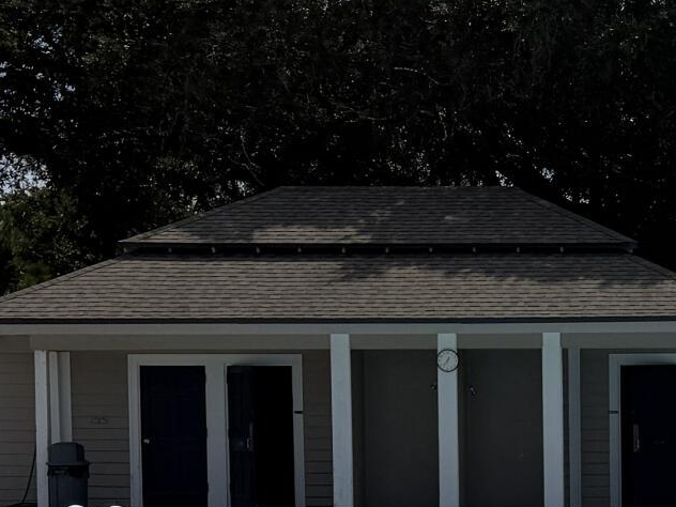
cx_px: 724
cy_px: 578
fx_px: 2226
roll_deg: +0.3
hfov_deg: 16.8
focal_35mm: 114
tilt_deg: -3.1
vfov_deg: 12.7
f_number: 1.78
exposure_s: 1/14286
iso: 80
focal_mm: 6.76
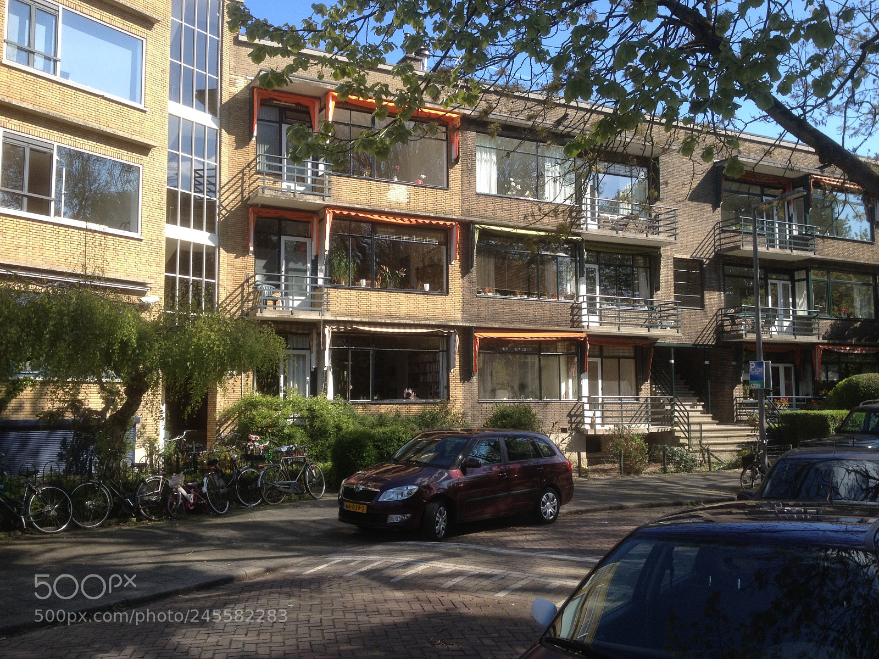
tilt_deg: +6.0
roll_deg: +0.5
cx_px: 440
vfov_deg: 40.7
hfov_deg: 52.6
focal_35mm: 35
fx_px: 889
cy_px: 330
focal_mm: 4.28
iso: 50
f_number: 2.4
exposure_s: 1/635
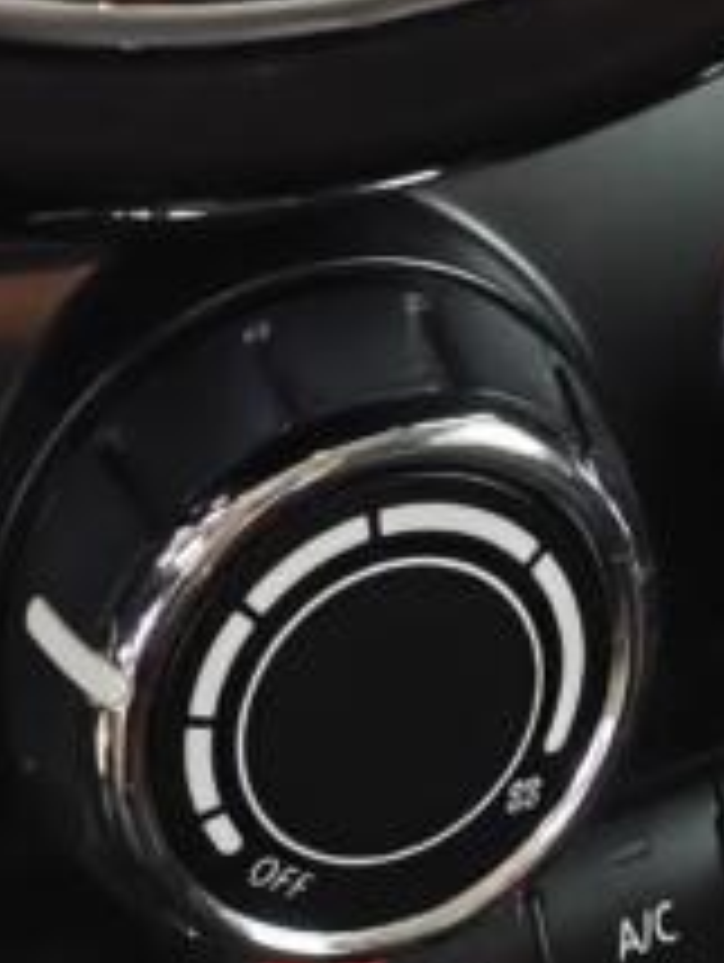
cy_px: -970
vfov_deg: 12.4
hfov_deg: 10.6
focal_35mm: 140
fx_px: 3896
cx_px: 495
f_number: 1.7
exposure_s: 1/11
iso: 1600
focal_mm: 4.71
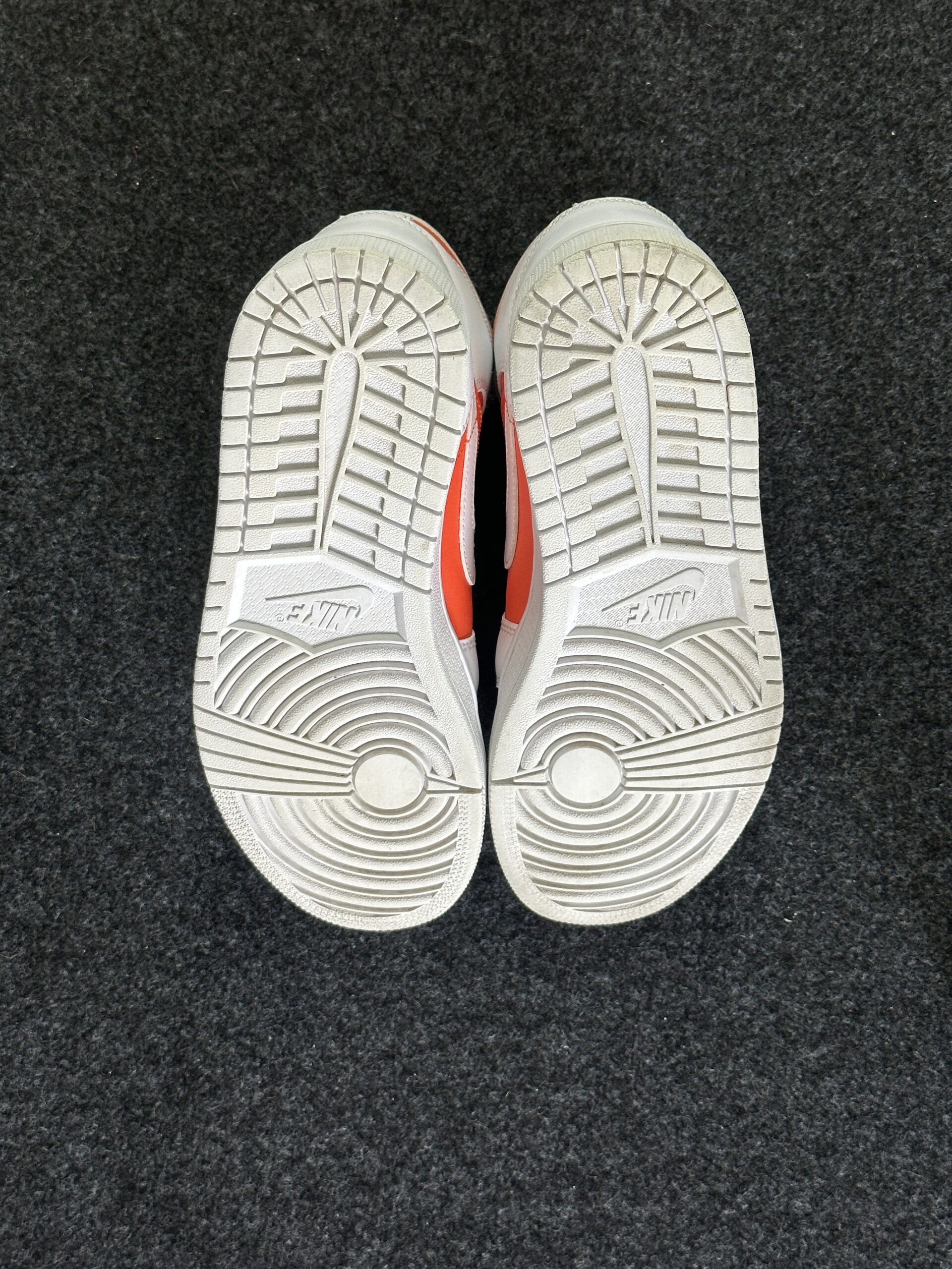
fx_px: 1760
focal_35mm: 48
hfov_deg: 30.3
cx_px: 476
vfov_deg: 39.7
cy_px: 634
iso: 80
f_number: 1.78
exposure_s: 1/50
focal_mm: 6.86
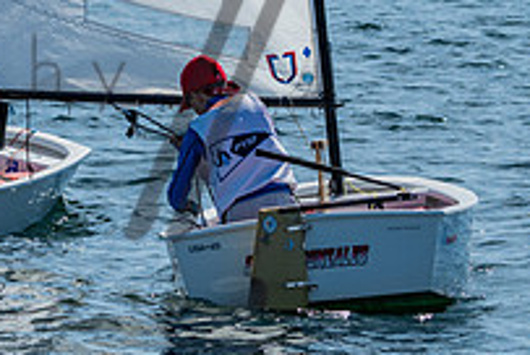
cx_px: 25
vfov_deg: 2.8
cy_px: -112
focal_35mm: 488
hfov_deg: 4.2
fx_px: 7195
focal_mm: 140
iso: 100
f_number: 8
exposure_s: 1/400
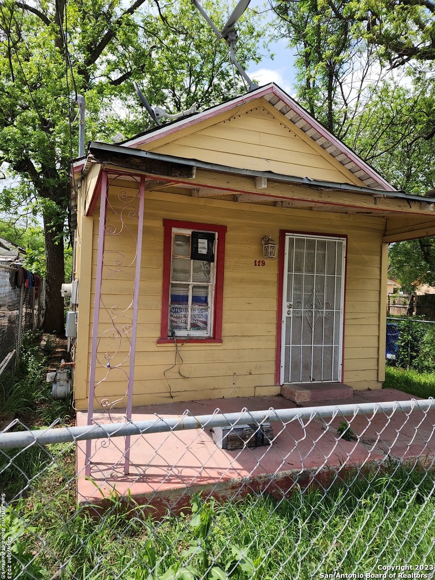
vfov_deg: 73.9
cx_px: 218
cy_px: 290
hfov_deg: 58.9
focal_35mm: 23
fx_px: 385
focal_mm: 6.4
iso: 12
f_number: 1.8
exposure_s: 1/692
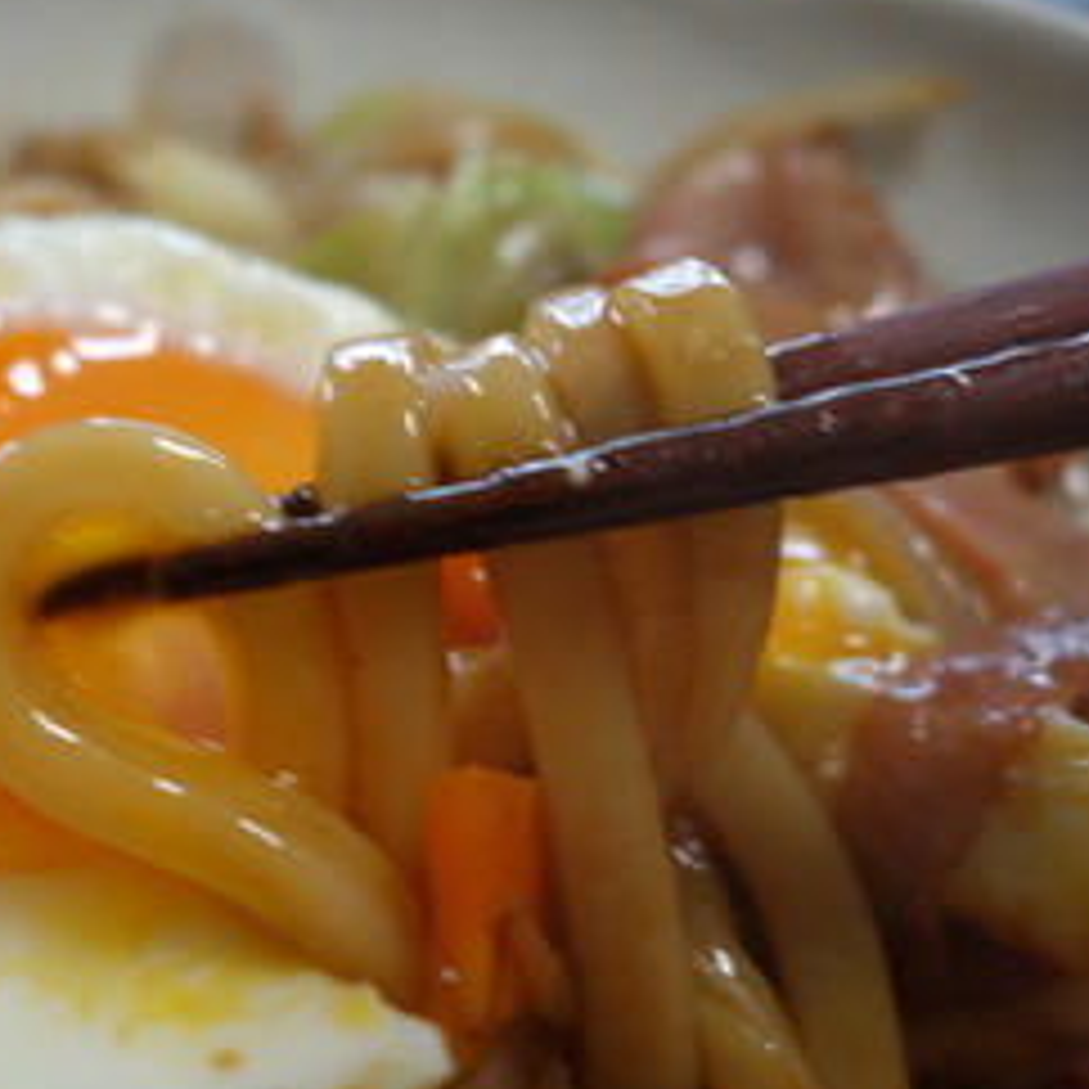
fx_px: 1530
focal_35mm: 43
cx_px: 306
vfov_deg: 39.1
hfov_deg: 38.4
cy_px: 497
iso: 160
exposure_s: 1/30
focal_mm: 10.4
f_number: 2.8
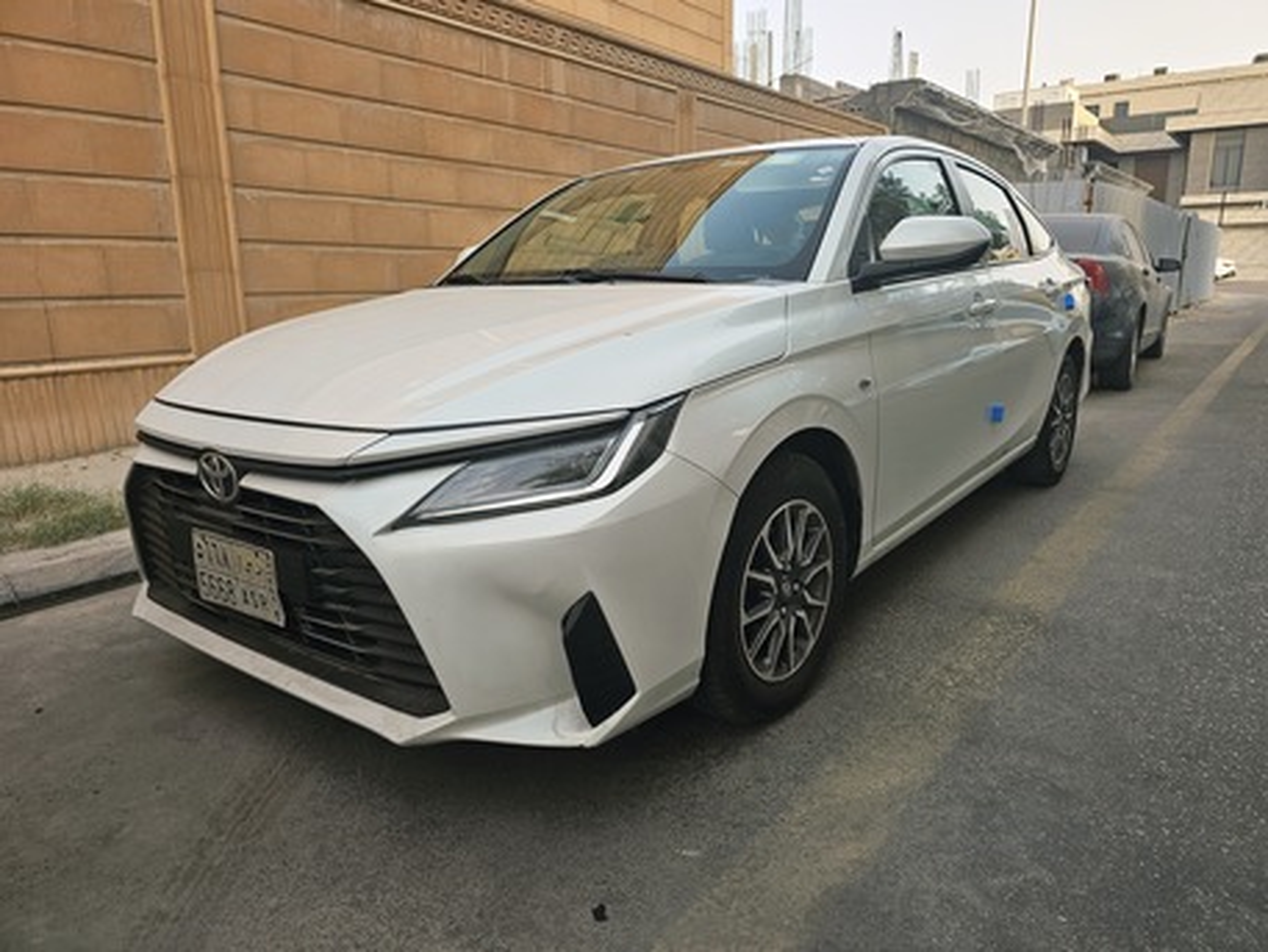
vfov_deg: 58.9
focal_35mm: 23
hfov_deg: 73.9
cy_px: 476
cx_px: 634
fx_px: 843
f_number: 1.7
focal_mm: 6.3
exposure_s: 1/120
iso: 40
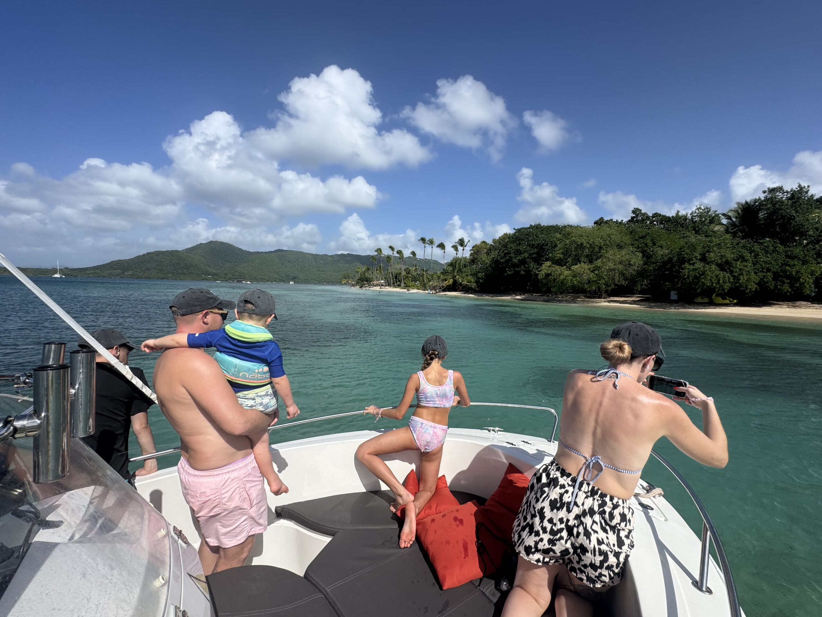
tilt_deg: -2.6
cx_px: 411
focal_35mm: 14
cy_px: 308
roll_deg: +0.2
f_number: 2.2
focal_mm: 2.22
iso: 50
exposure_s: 1/2415
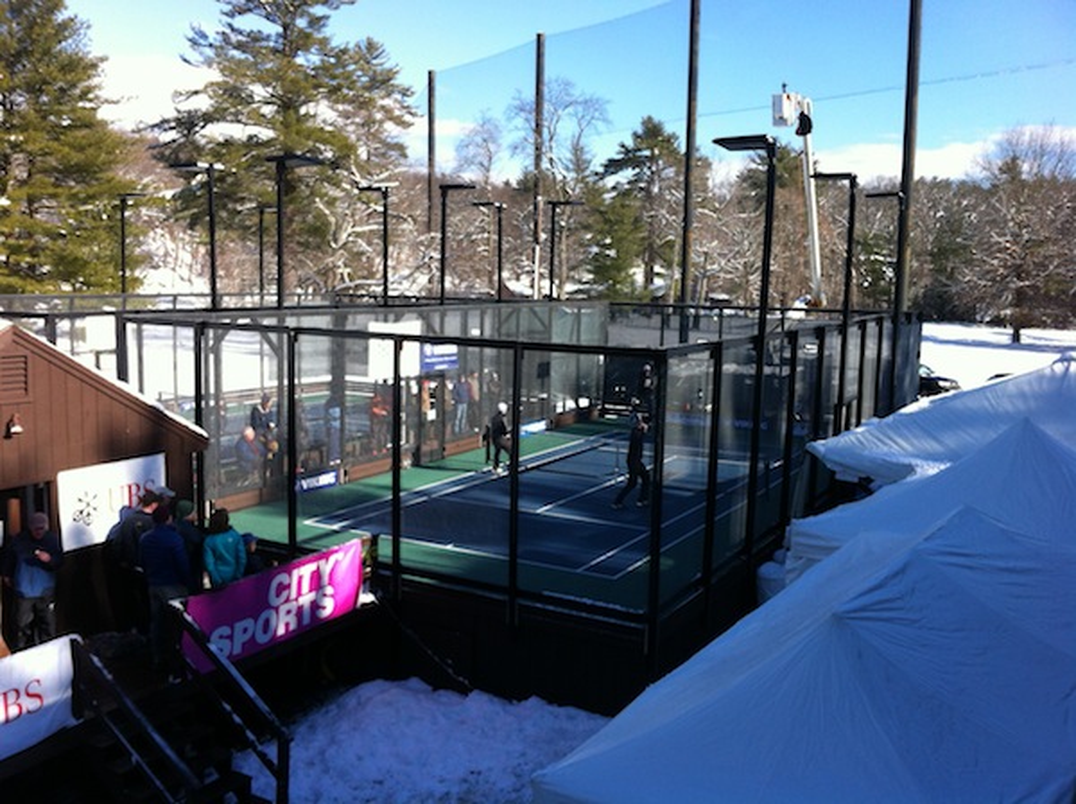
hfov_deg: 52.7
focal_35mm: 35
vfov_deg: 40.6
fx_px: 1086
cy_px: 402
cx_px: 538
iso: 80
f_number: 2.8
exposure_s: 1/603
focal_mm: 3.85
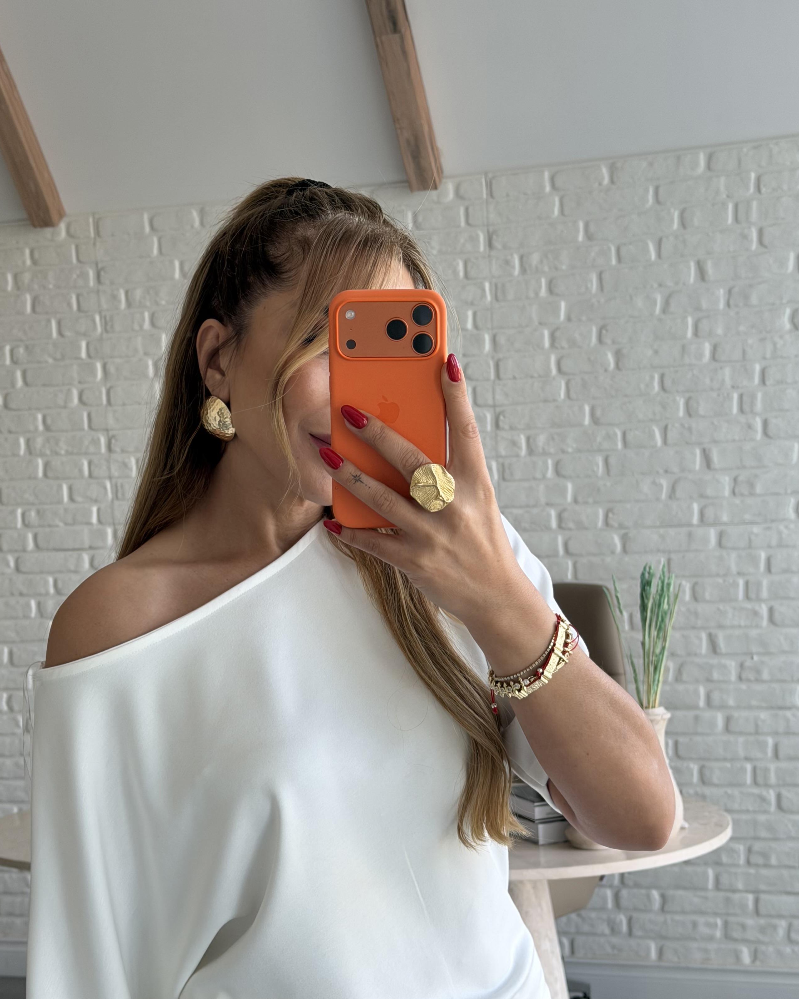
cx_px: 355
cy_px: 599
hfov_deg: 25.8
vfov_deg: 31.9
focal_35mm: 59
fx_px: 1744
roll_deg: +2.6
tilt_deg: -11.6
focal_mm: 6.76
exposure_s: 1/121
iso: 64
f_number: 1.78
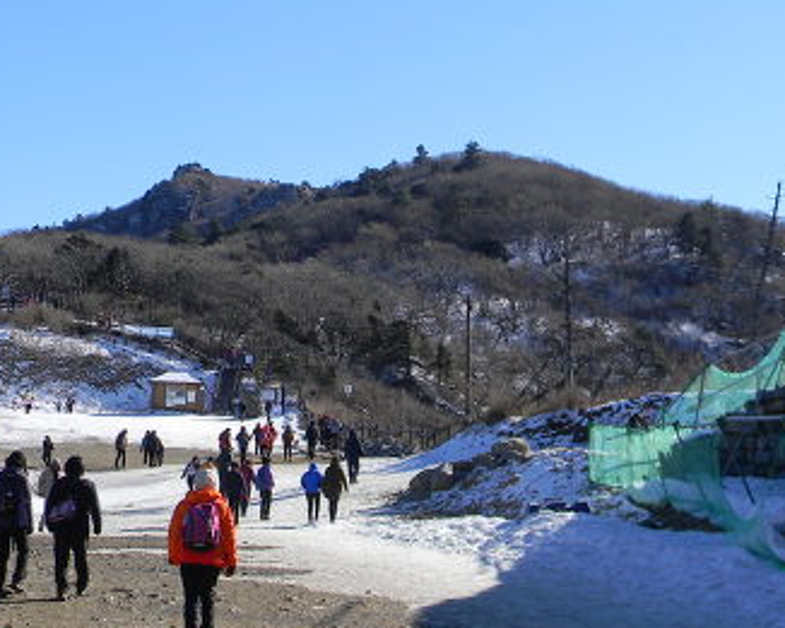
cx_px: 279
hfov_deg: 27.4
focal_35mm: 69
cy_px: 260
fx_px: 1604
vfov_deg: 22.2
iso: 80
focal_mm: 6.4
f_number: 3.7
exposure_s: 1/740
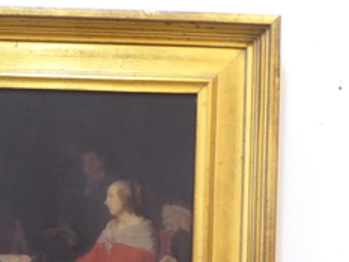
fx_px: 1381
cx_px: 65
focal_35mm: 137
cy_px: 245
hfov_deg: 14.3
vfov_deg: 10.8
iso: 400
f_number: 4.1
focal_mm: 9
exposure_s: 1/8
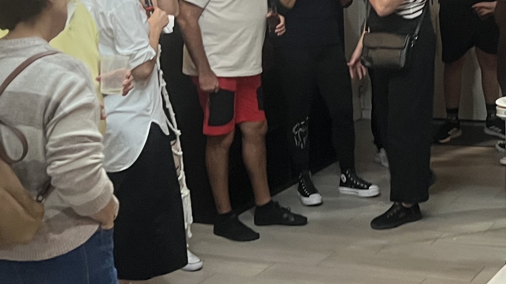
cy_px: -42
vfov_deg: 14.5
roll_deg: +3.0
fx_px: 1087
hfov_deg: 25.5
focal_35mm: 81
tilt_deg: -1.6
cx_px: 439
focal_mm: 5.7
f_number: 1.5
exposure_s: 1/50
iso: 320
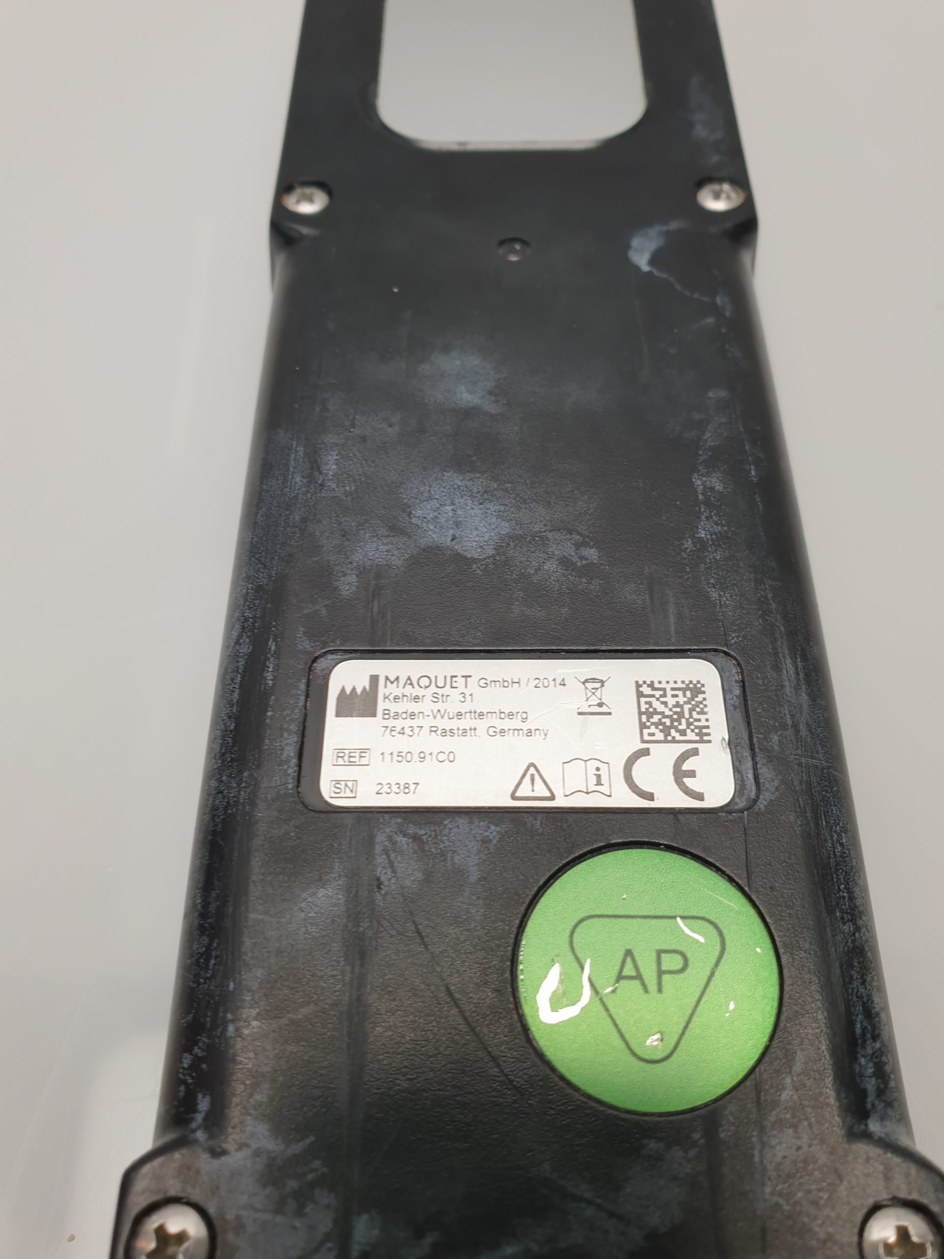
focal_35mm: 26
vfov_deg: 67.3
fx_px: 945
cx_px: 472
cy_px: 630
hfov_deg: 53.1
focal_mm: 4.3
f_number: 2.4
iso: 50
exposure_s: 1/50
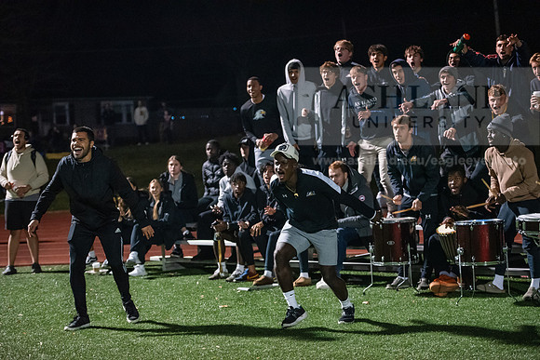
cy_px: 180
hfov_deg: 27.0
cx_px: 270
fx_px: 1125
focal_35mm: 75
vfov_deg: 18.2
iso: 8000
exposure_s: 1/400
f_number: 2.8
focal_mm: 75
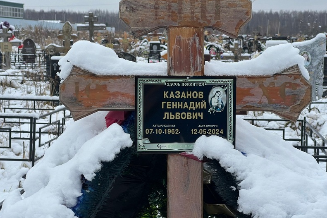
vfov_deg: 16.8
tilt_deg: -8.1
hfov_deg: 25.1
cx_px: 162
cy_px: 118
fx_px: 736
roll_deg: -0.4
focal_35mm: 81
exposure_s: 1/99
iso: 50
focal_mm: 9
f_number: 2.8
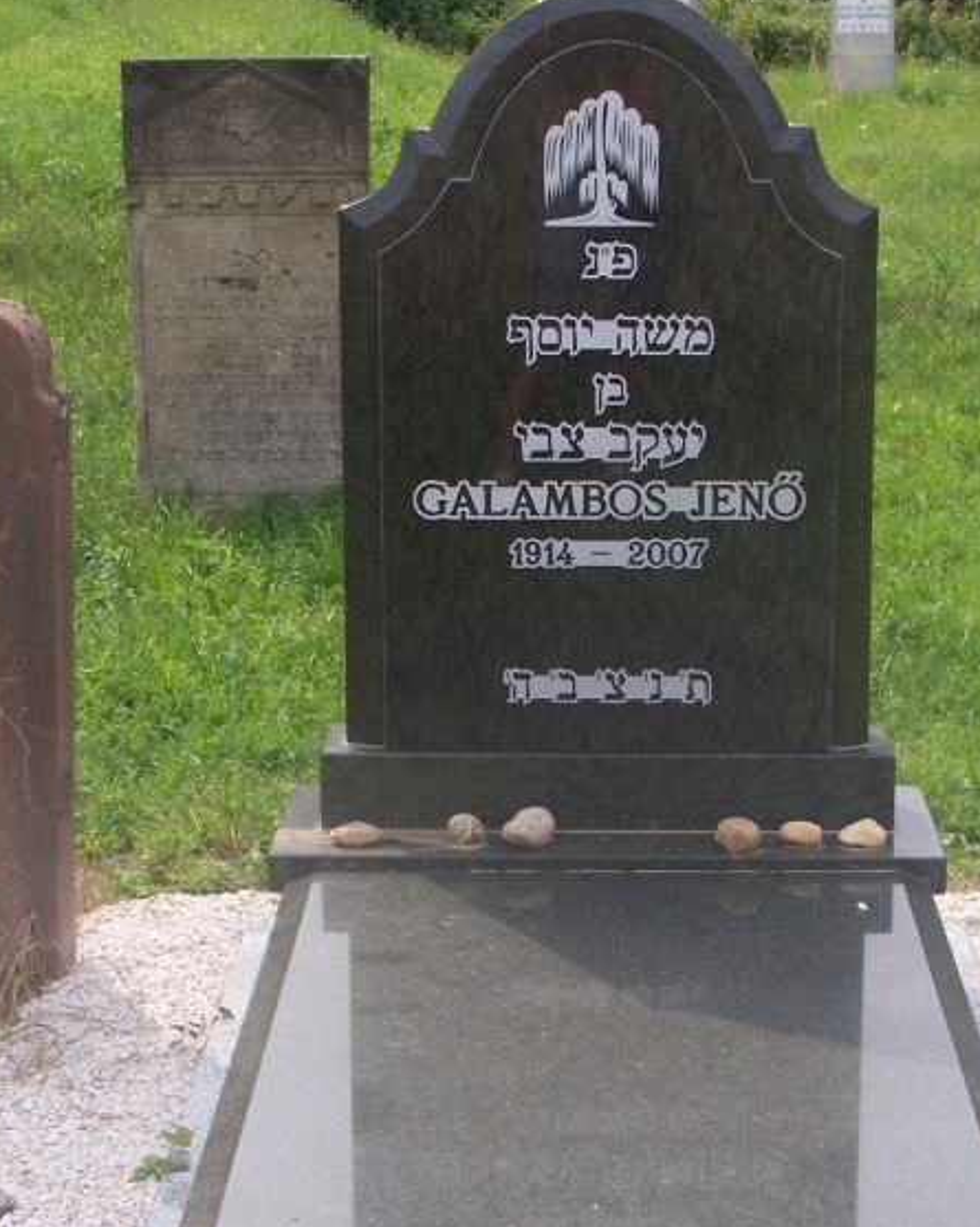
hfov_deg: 16.3
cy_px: 725
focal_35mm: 94
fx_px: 3411
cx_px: 568
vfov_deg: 20.4
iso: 80
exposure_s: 1/640
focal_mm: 11.1
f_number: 3.2
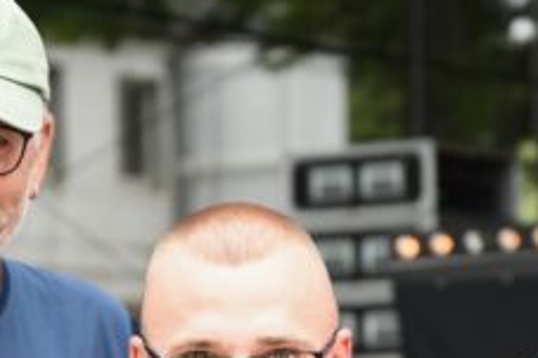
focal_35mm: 235
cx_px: 401
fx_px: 3509
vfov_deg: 5.8
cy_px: 362
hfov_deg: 8.8
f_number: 2.8
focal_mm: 52
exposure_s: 1/1600
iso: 800
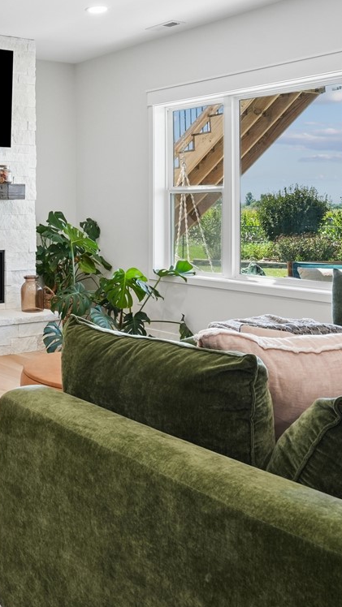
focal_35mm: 38
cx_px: -74
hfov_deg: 27.3
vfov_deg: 51.6
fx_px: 612
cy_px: 191
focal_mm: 16
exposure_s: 1/25
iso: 400
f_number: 9
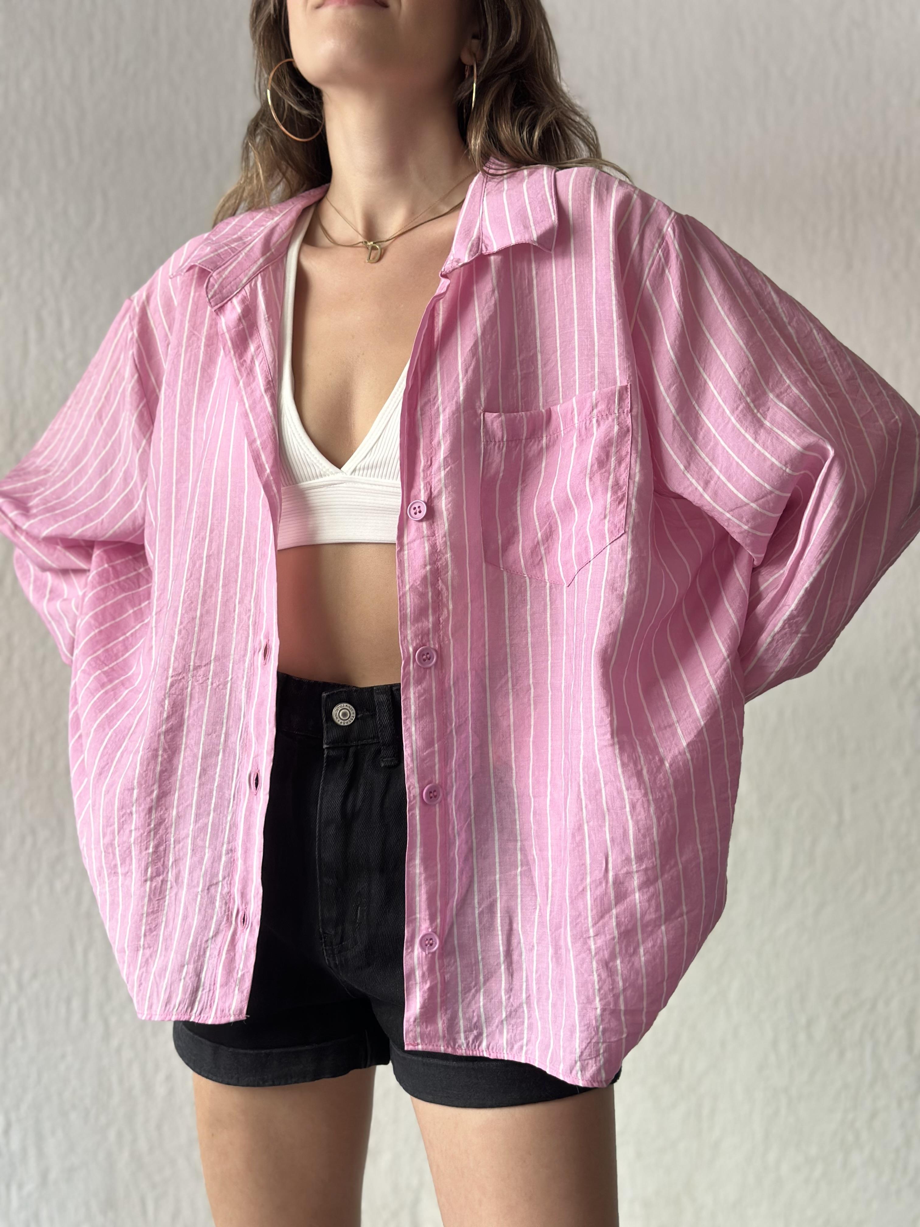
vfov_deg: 39.7
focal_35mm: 48
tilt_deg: +1.3
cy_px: 614
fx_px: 1701
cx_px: 460
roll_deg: -0.4
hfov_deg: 30.3
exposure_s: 1/121
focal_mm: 6.86
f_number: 1.78
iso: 100
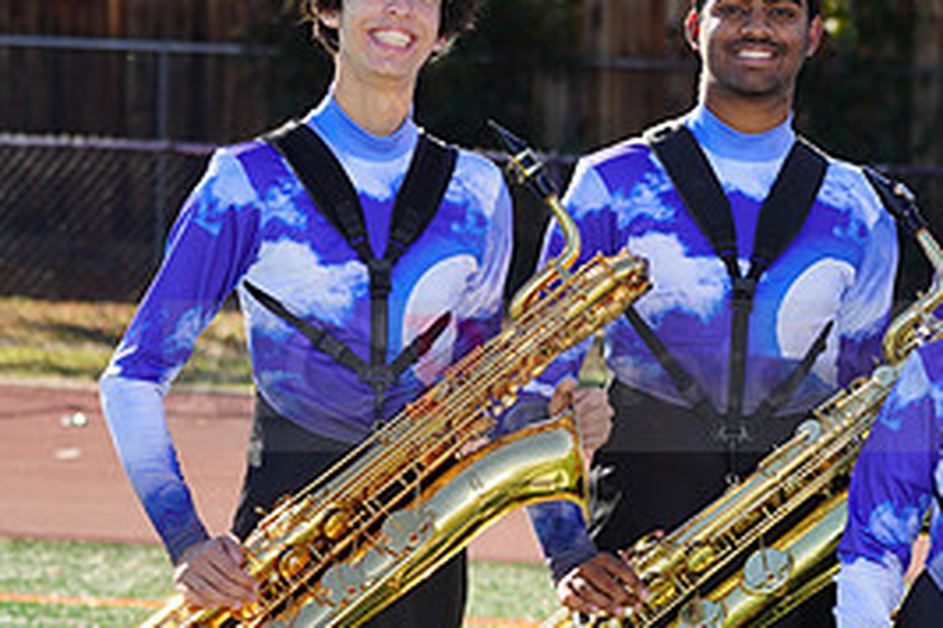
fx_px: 6993
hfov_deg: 7.7
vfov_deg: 5.1
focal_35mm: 267
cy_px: 346
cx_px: 756
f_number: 6.3
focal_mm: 123
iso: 100
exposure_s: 1/200
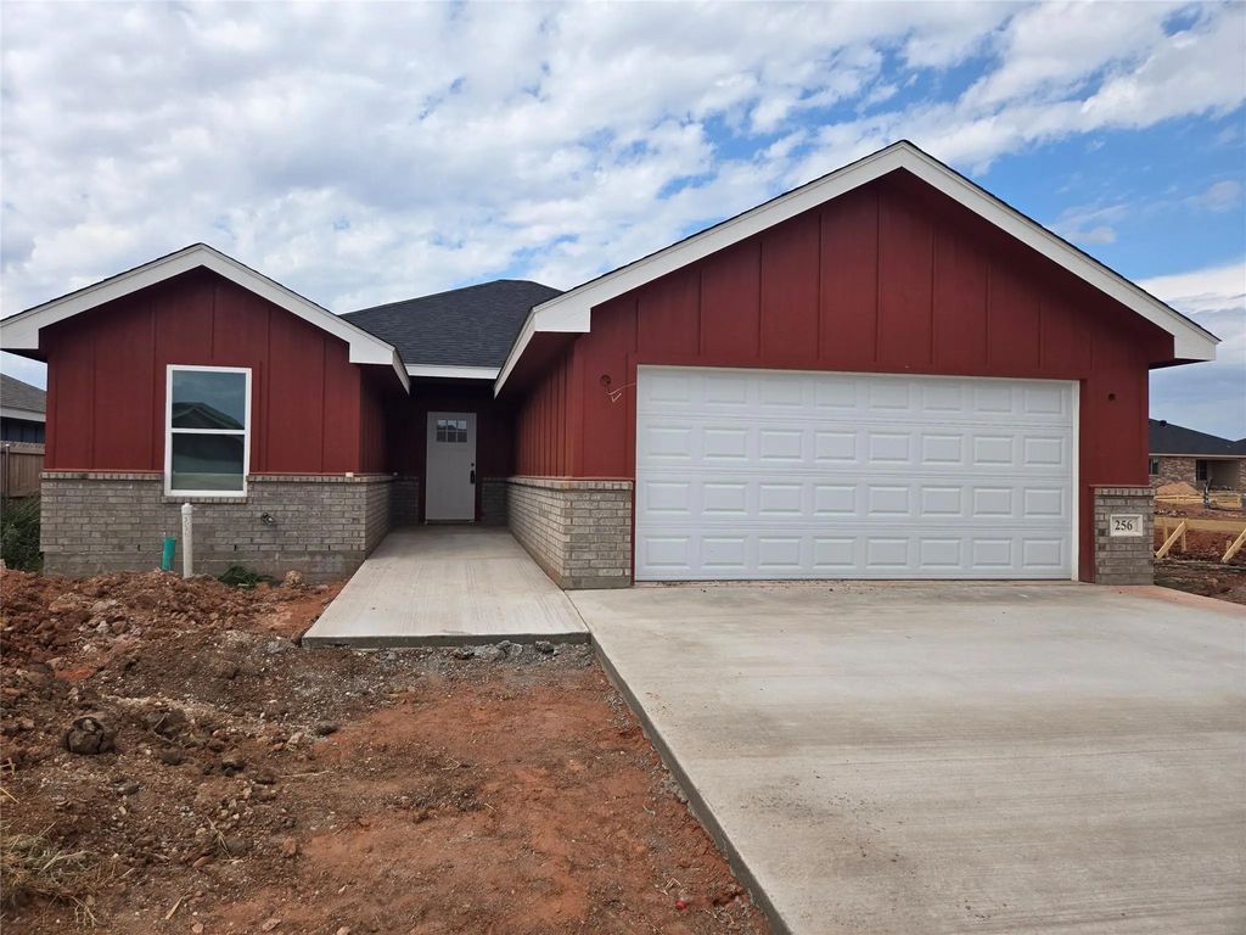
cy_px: 468
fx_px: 828
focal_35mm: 23
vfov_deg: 58.9
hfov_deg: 73.9
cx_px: 623
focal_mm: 5.4
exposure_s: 1/1973
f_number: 1.8
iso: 25
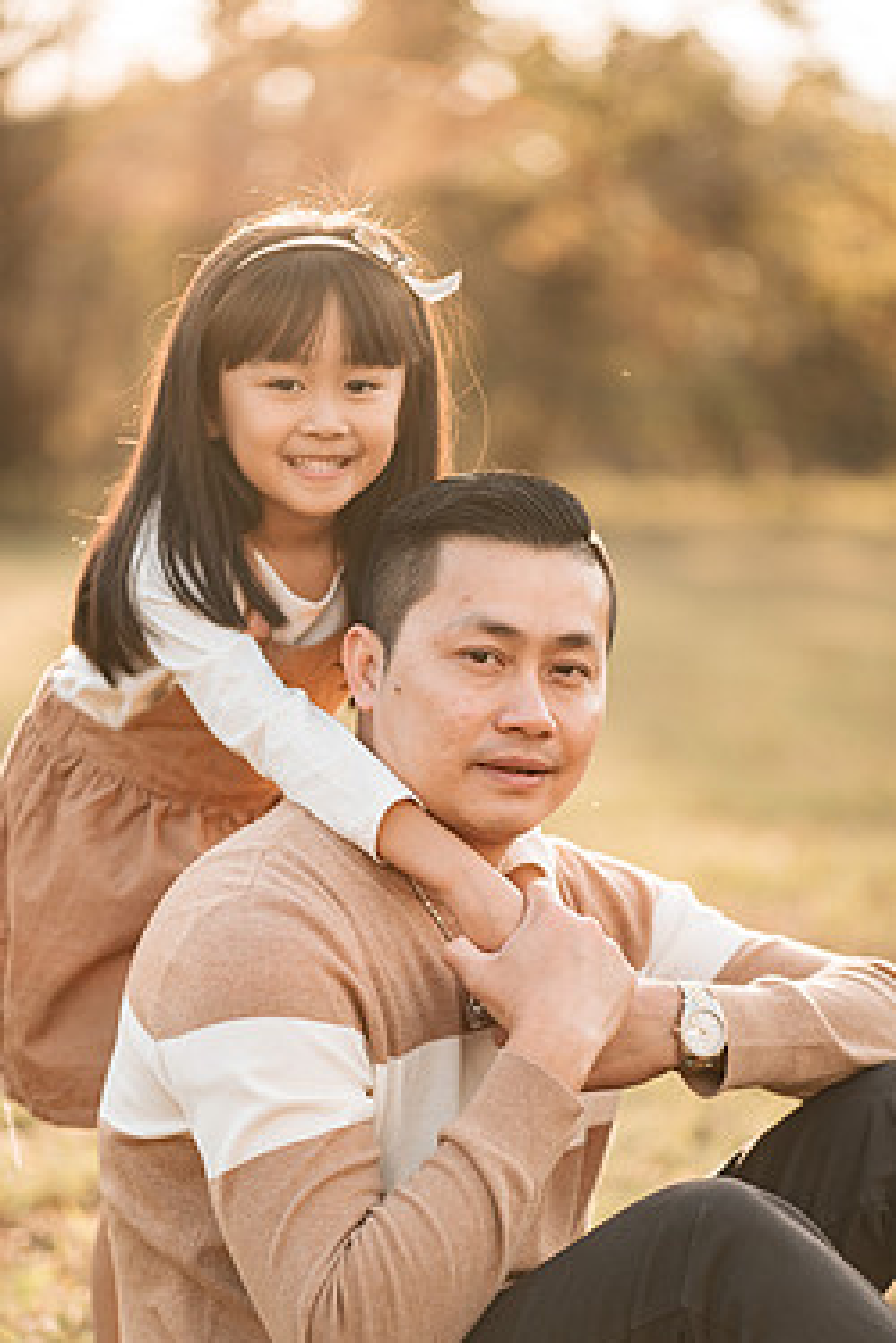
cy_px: 791
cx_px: 394
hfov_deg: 13.4
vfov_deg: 20.0
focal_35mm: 102
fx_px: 3808
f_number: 2
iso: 100
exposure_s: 1/640
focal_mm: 85
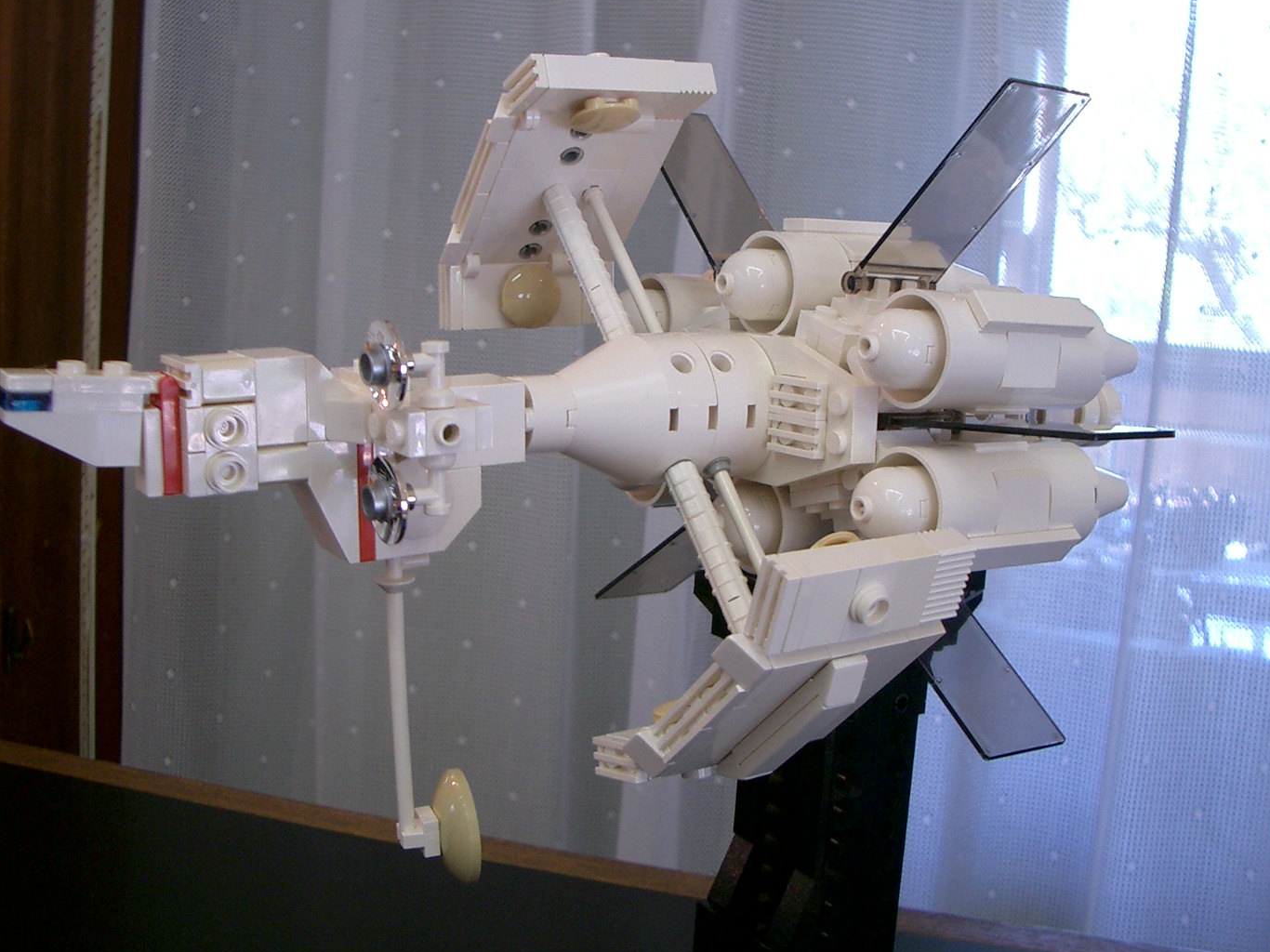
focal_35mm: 41
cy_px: 429
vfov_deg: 35.1
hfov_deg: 45.8
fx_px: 1504
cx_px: 624
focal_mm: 5.8
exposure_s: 1/40
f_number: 2.6
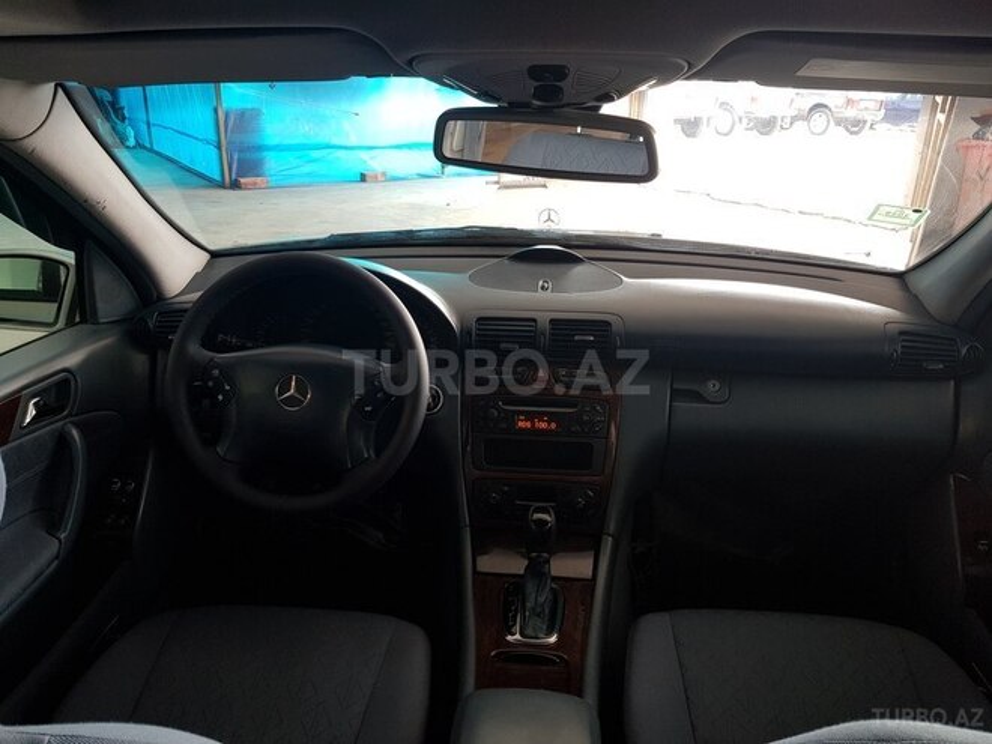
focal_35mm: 26
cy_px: 372
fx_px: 745
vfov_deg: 53.1
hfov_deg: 67.3
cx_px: 496
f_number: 1.7
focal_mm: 4.2
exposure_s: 1/50
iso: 50
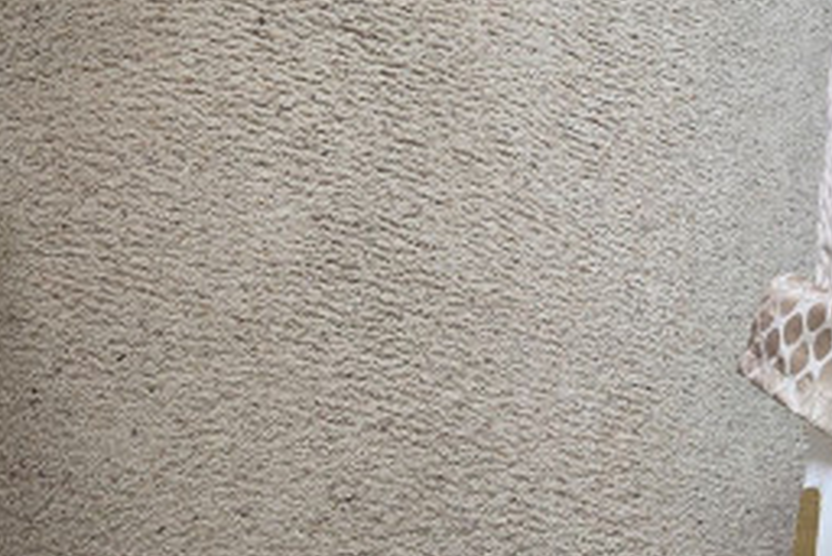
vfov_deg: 26.4
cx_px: 522
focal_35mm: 51
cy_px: 200
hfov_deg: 38.6
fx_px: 1179
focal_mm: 4
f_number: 1.8
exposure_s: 1/695
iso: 20
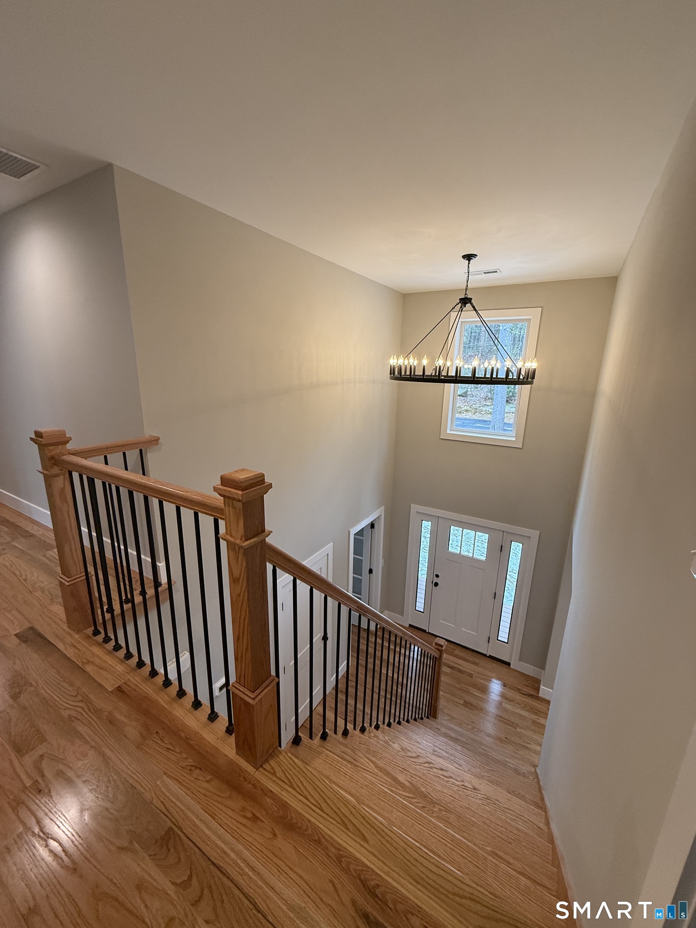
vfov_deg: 102.1
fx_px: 375
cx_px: 348
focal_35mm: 14
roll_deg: -1.4
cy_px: 464
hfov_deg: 85.7
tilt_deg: -13.2
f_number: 2.2
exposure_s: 1/120
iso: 200
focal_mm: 2.22
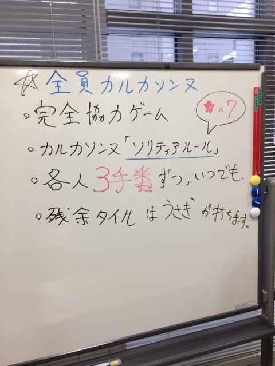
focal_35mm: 29
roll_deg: +2.8
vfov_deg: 61.7
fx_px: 307
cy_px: 183
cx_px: 138
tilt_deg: -8.0
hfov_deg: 48.2
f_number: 2.2
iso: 32
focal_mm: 4.15
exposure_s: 1/30
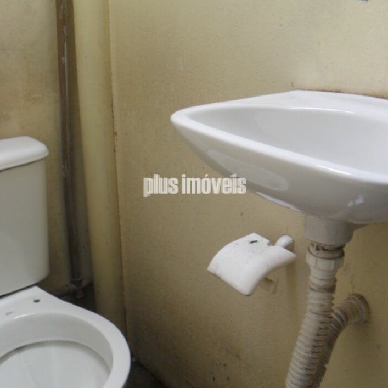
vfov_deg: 40.0
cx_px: 195
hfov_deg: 40.0
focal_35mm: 42
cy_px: 185
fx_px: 533
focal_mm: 6.3
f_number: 3
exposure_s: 1/45
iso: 120
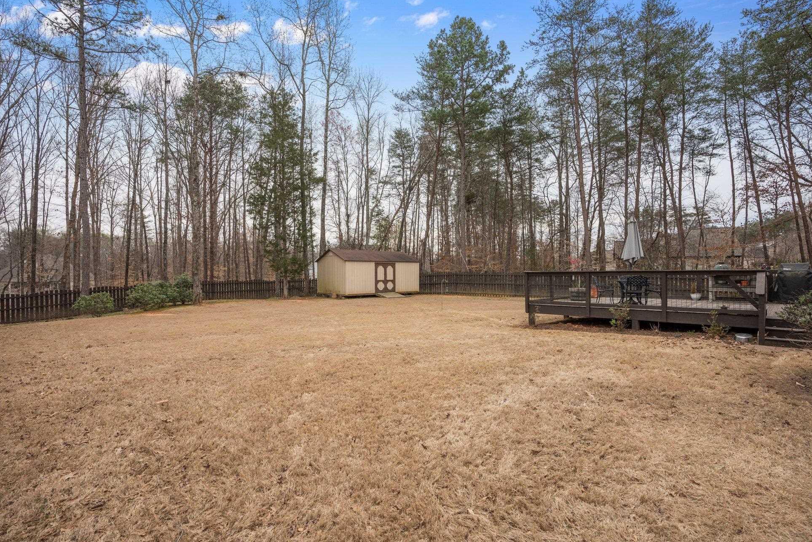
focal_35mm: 17
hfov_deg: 93.2
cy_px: 276
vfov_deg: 70.4
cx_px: 425
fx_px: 383
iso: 250
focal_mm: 16
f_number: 9
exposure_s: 1/200
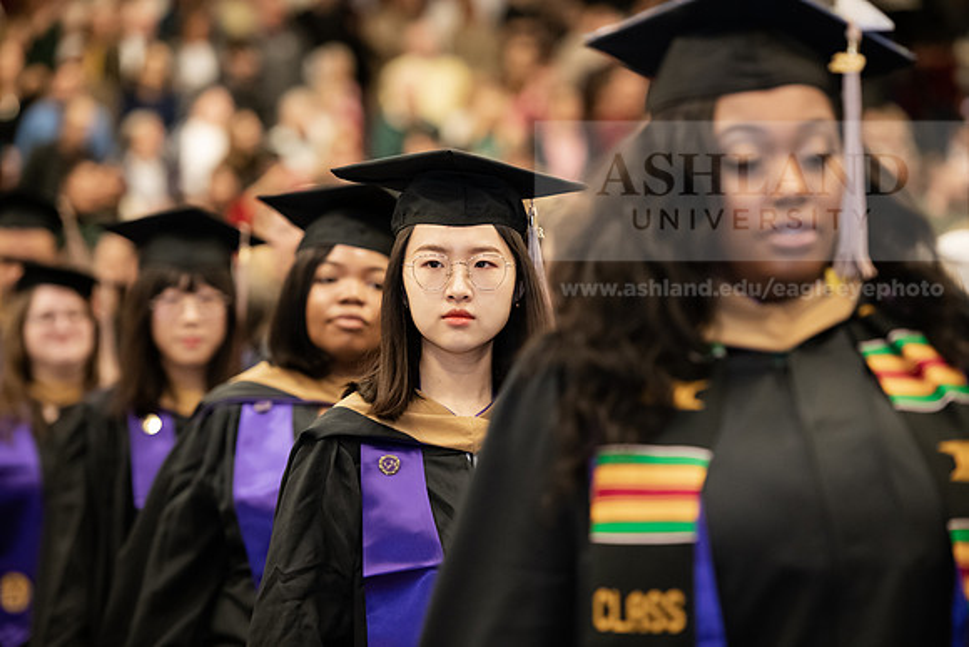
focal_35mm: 150
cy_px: 324
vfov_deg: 9.2
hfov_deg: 13.7
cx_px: 484
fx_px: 4038
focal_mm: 150
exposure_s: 1/200
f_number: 3.2
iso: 2500
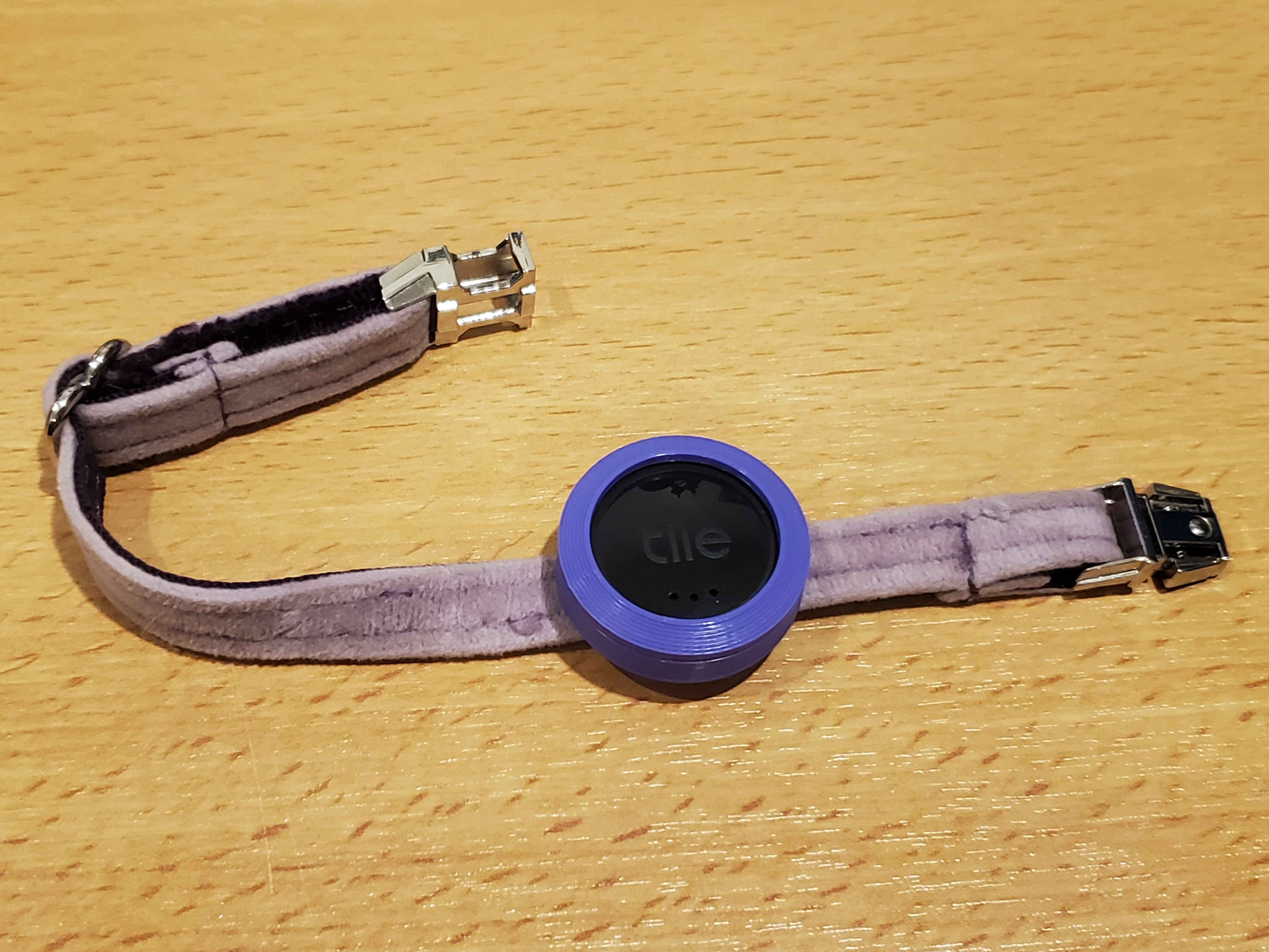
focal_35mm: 26
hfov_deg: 67.3
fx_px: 953
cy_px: 476
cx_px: 634
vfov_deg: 53.1
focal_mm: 4.3
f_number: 1.5
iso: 200
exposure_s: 1/40
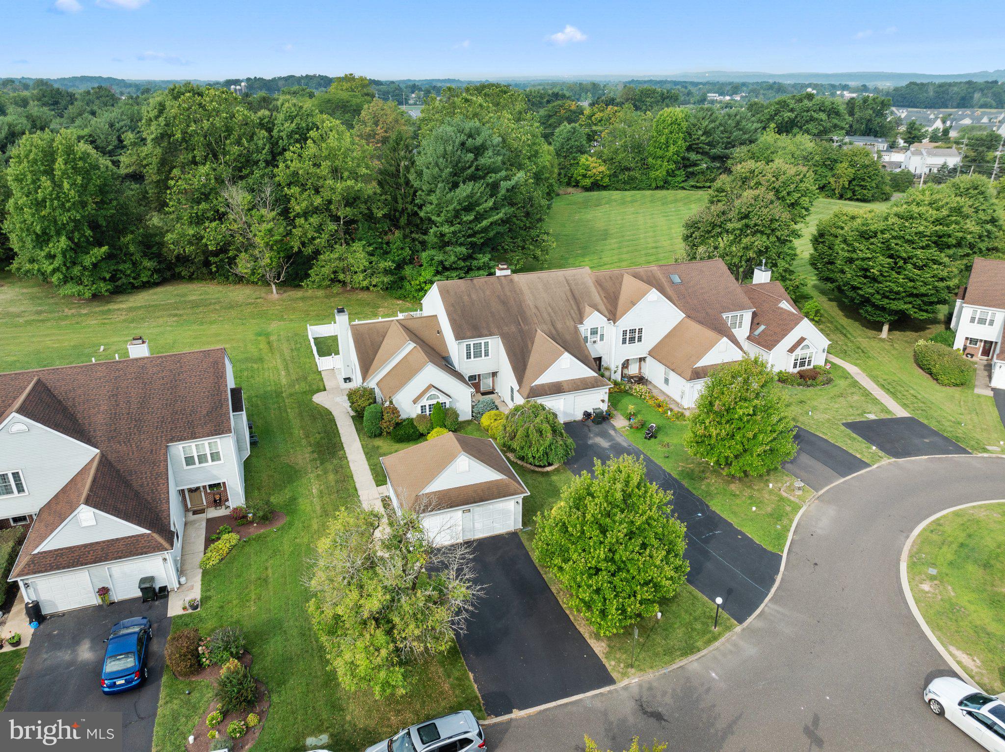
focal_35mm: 24
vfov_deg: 56.8
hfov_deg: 71.6
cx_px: 502
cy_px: 376
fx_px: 696
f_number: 2.8
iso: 110
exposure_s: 1/1000
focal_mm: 12.29
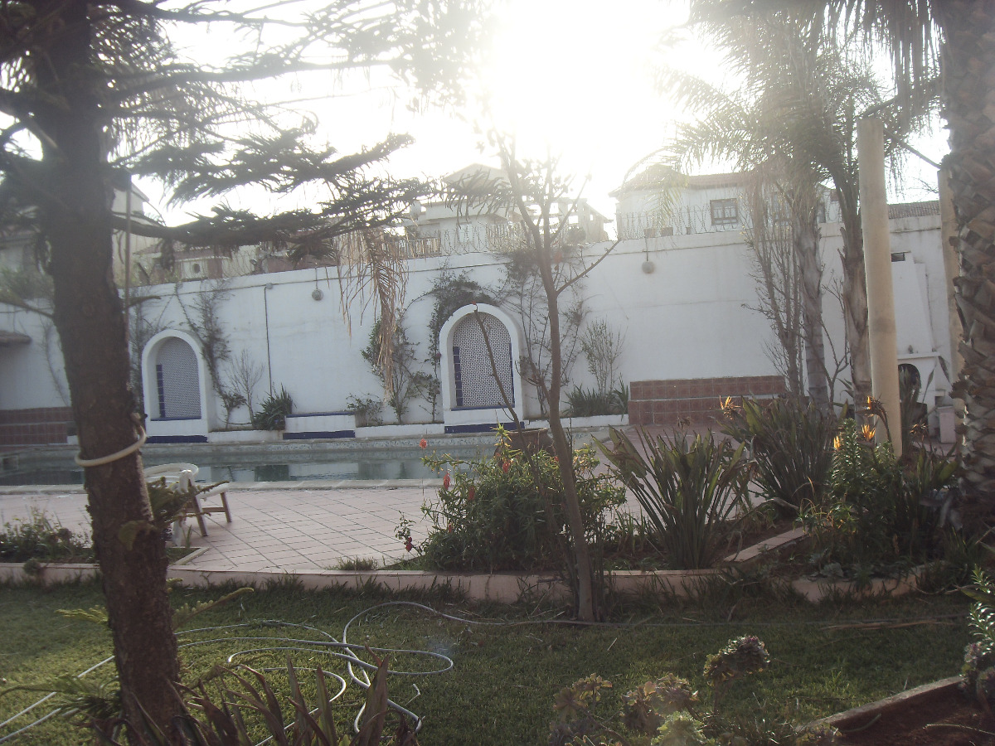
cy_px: 373
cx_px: 498
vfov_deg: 36.8
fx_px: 1121
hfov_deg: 47.9
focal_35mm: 39
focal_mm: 6.6
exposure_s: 1/250
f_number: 3.5
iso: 80
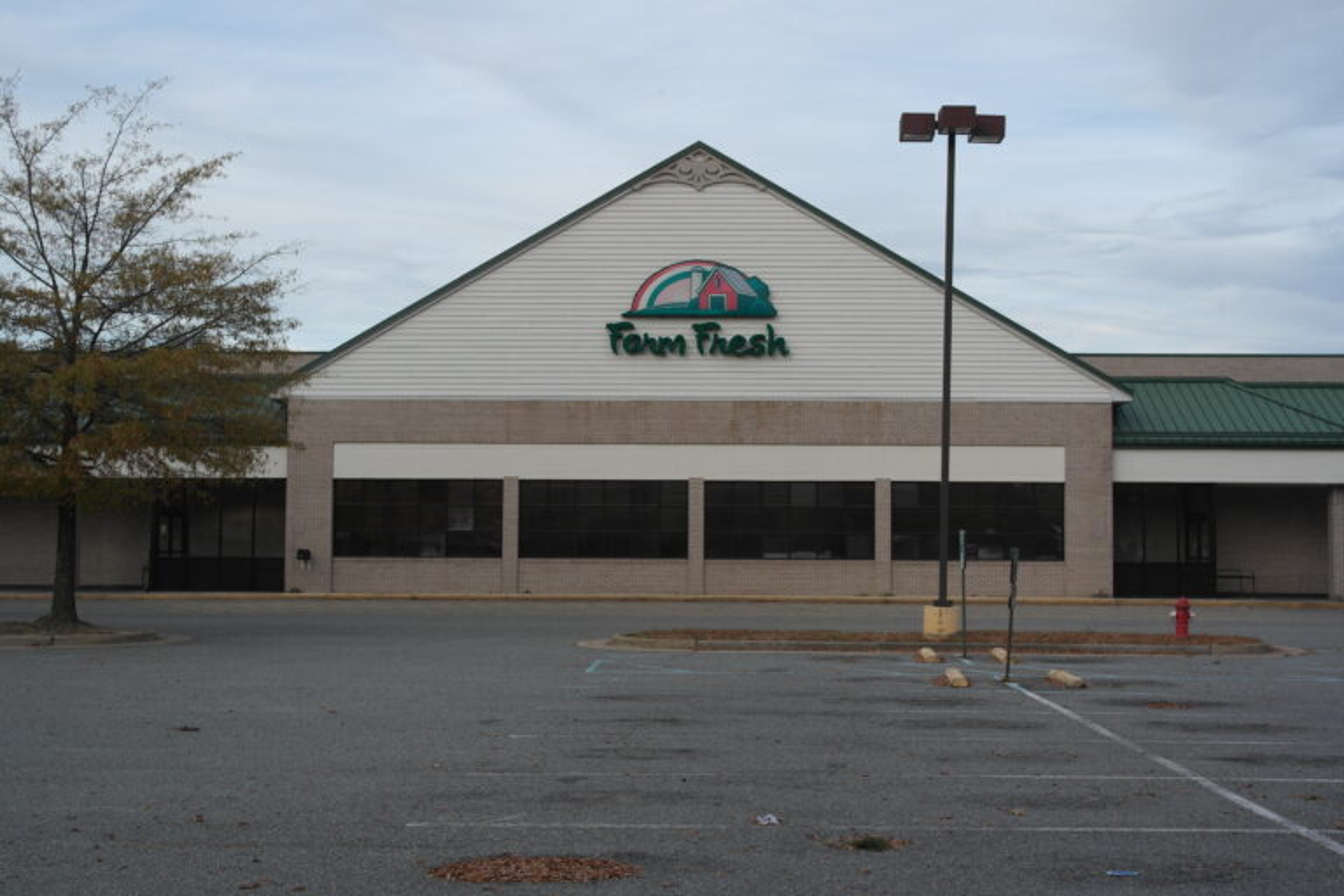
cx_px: 672
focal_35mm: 49
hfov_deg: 40.3
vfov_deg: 27.5
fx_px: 1829
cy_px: 448
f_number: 5
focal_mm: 32
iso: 100
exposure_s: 1/125
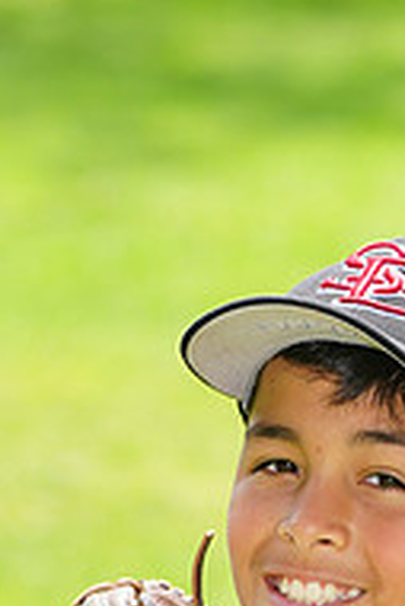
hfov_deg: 2.0
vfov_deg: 3.1
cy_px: 826
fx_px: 11352
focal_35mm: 674
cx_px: 309
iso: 200
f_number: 8
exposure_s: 1/200
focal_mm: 221
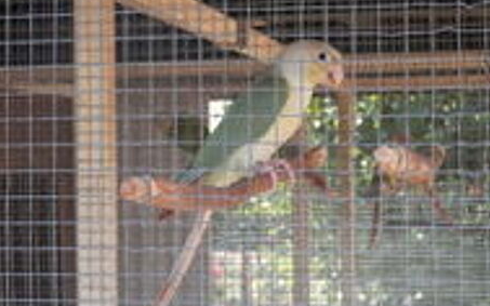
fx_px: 1095
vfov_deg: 15.9
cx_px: 255
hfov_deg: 25.2
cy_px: 154
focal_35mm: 82
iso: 125
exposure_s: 1/100
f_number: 4.5
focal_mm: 13.1
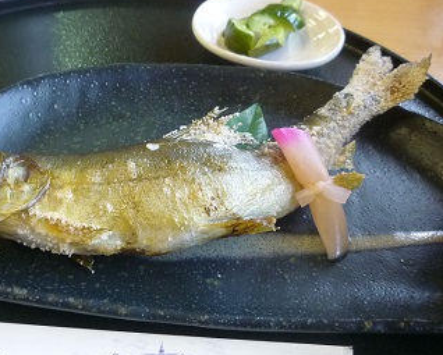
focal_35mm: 41
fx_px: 538
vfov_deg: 36.5
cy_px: 199
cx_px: 162
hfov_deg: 44.3
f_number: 3.3
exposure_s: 1/30
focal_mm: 5.2
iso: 320
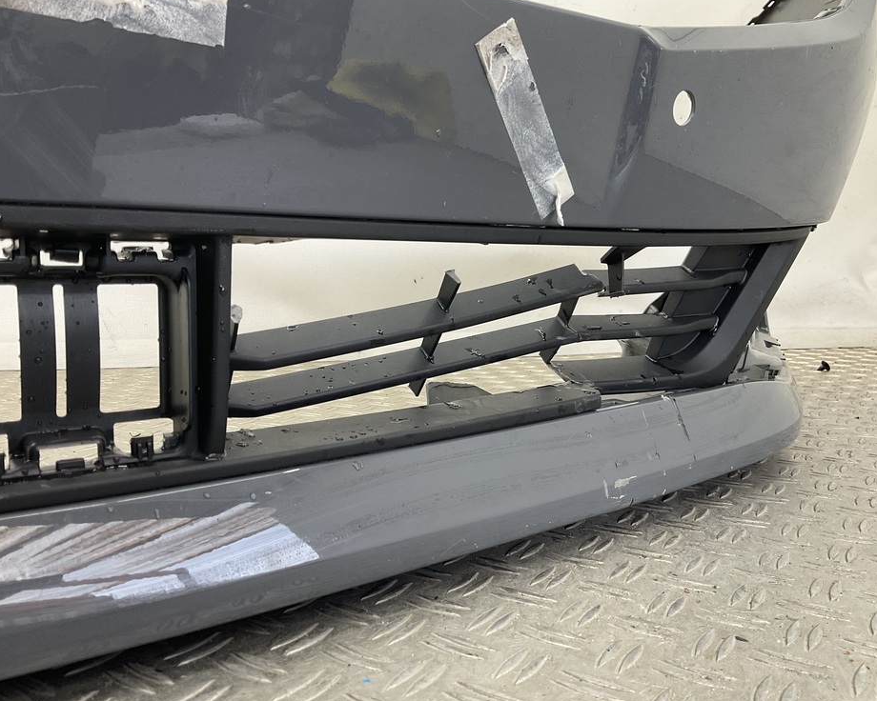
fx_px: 805
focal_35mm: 31
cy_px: 350
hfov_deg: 57.2
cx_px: 432
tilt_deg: -7.2
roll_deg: -1.4
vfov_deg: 47.1
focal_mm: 3
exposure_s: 1/120
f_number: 1.8
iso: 64
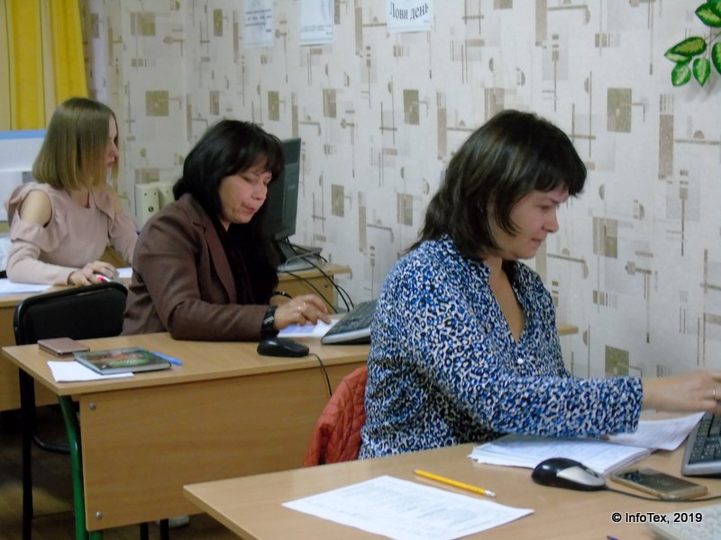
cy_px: 270
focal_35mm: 71
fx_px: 1479
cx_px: 360
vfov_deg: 20.7
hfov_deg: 27.4
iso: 800
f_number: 4.7
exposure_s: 1/13
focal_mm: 13
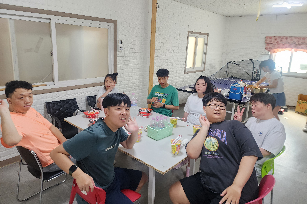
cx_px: 153
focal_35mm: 24
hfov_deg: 73.7
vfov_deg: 53.0
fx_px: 205
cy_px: 91
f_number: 1.8
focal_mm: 6.4
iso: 400
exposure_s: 1/120
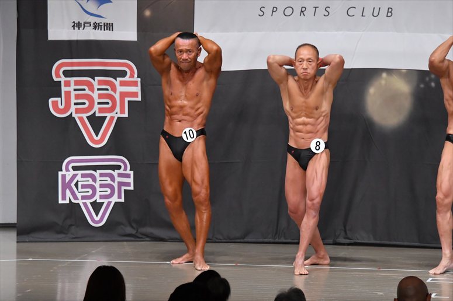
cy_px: 150
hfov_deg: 10.2
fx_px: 2541
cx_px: 226
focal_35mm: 202
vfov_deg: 6.8
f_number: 5.6
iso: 5000
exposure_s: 1/400
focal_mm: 135
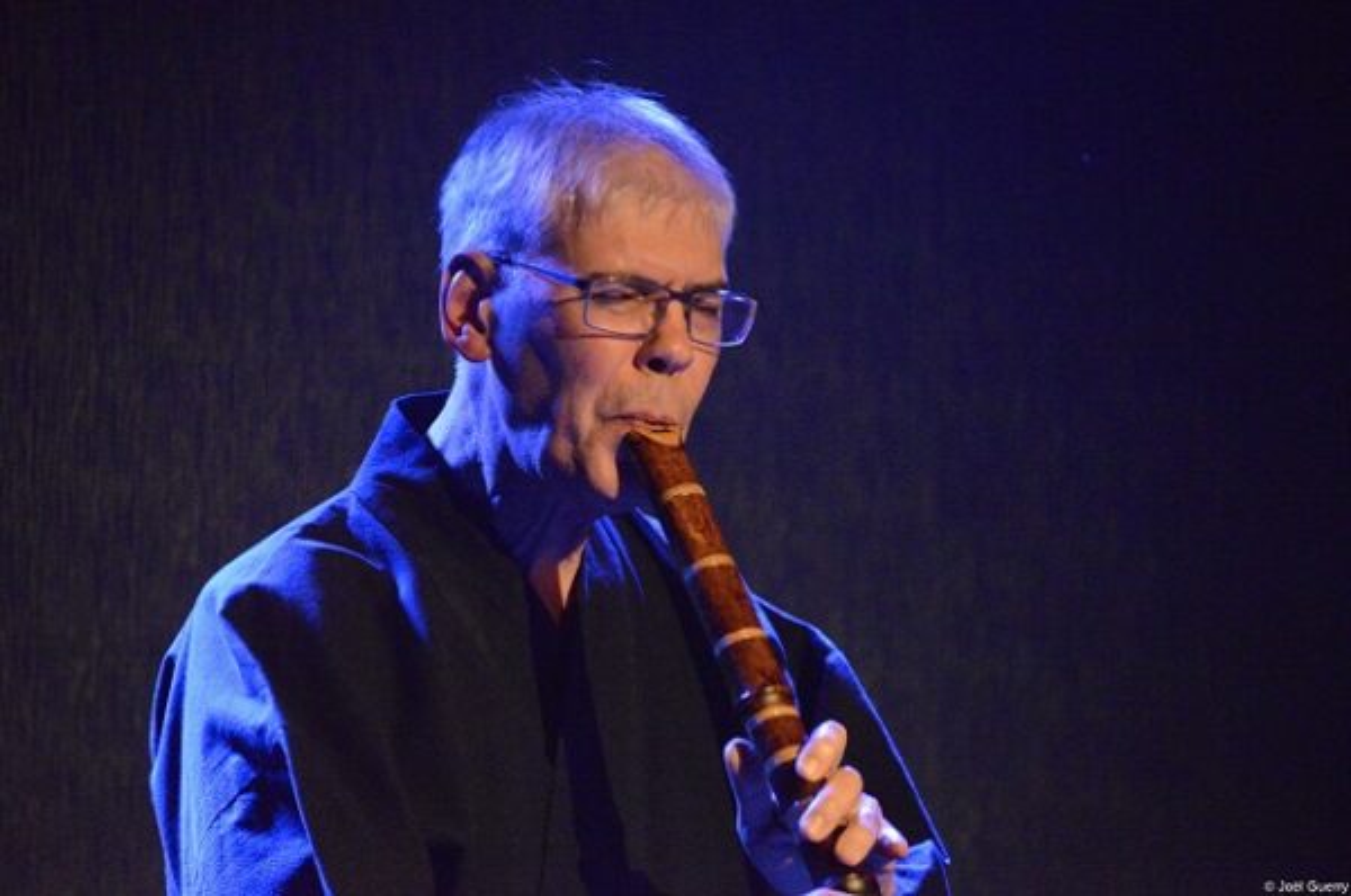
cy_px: 448
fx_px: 11240
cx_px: 676
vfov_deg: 4.6
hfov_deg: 6.9
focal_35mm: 300
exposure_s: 1/200
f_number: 5.6
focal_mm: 300
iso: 25600
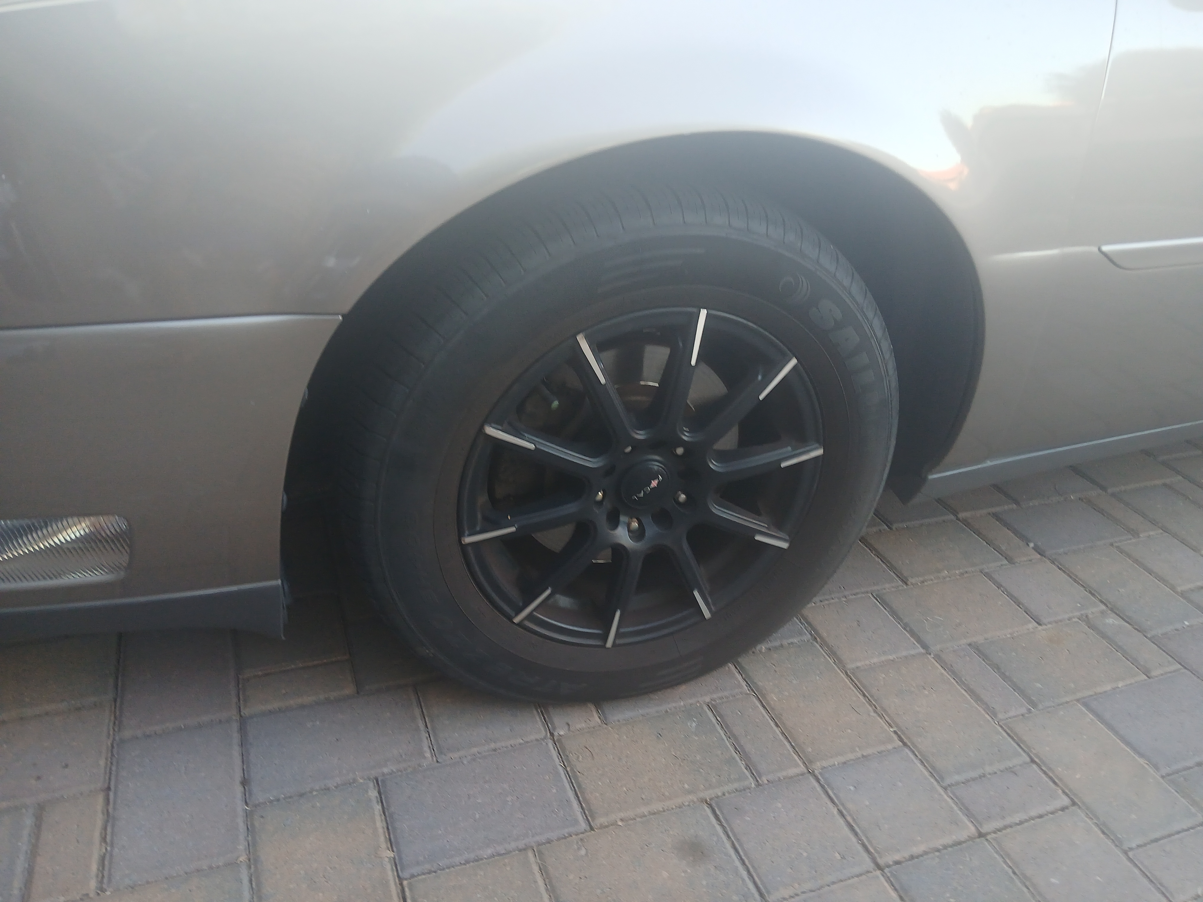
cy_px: 451
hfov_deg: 67.3
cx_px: 602
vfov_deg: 53.1
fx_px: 904
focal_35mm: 26
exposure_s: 1/60
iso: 160
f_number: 1.8
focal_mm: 3.98
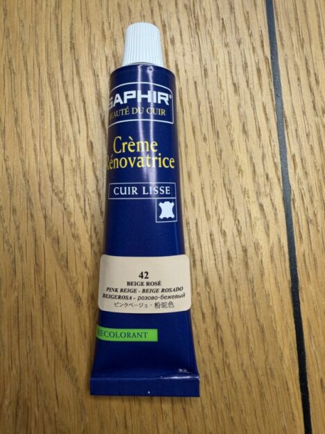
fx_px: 300
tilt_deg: -81.5
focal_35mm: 24
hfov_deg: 56.8
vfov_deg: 71.6
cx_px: 162
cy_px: 217
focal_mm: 2.22
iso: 64
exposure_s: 1/100
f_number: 2.2
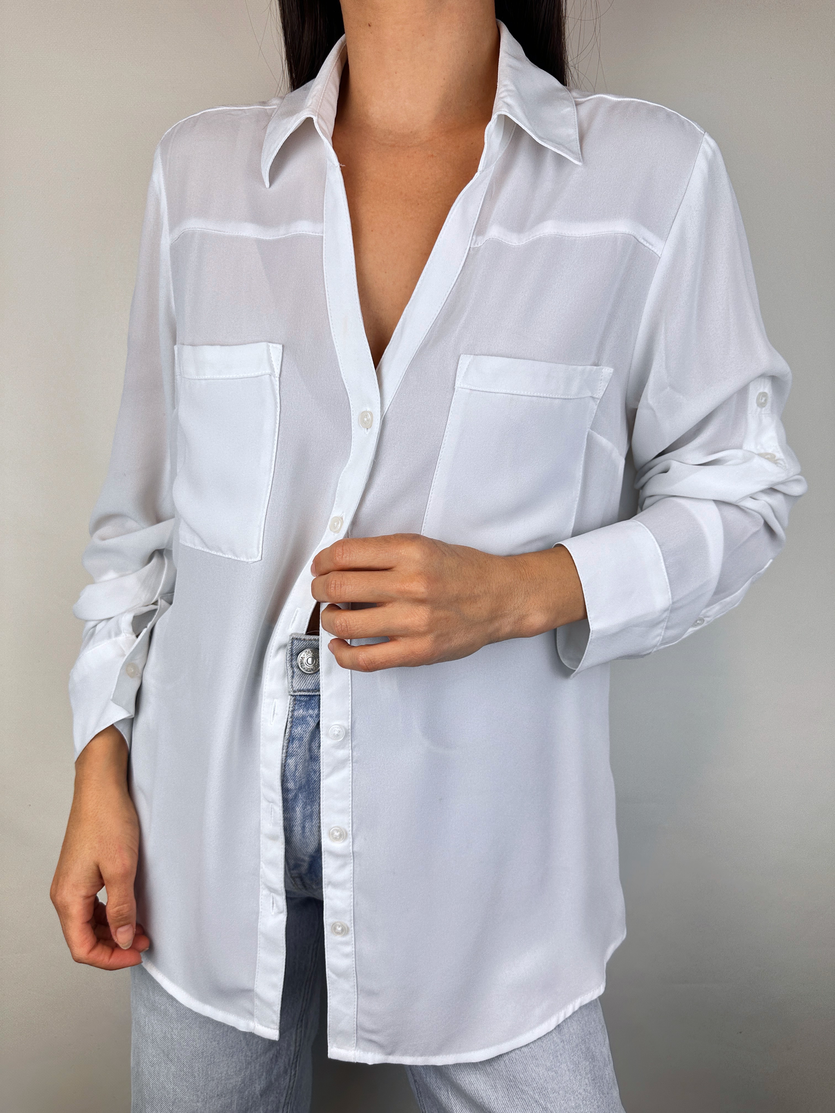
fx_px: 772
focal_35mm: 24
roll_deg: -1.4
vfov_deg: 71.6
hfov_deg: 56.8
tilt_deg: -9.3
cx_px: 418
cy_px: 556
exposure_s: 1/381
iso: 80
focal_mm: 6.86
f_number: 1.78
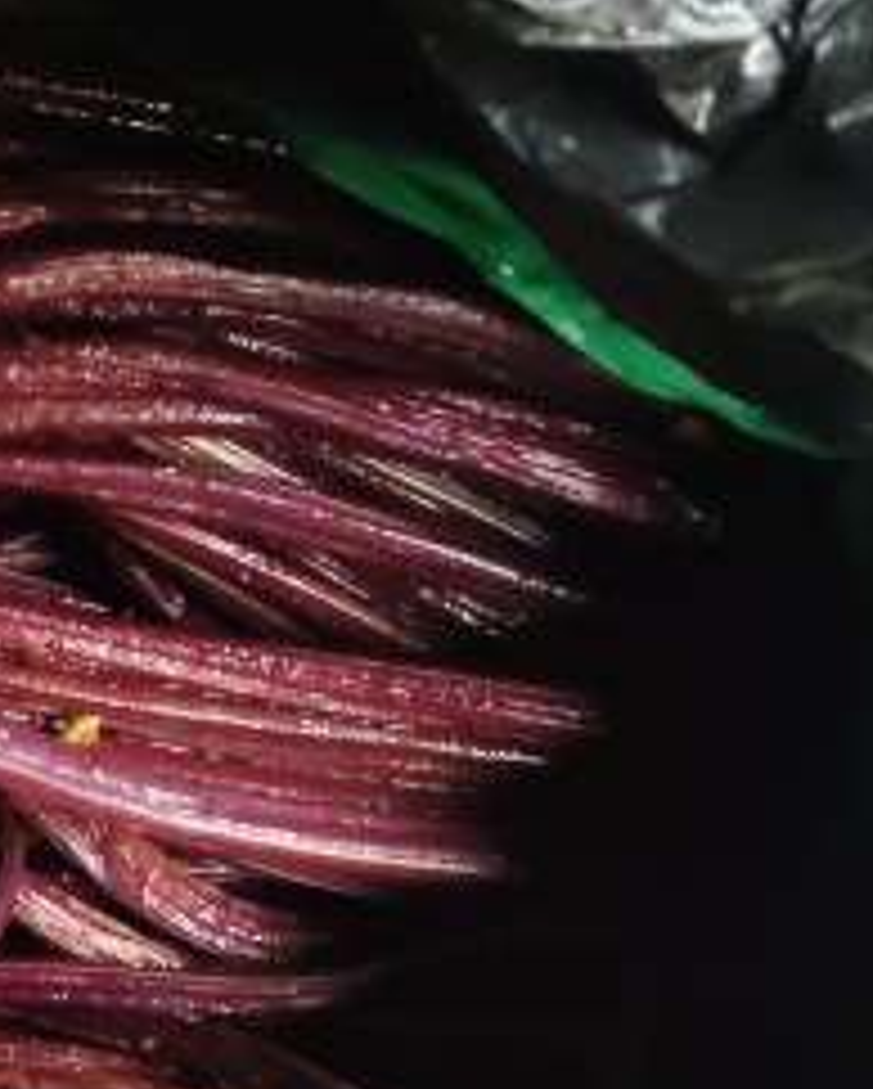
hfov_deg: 16.5
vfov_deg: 21.7
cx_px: -315
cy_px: 837
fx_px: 2806
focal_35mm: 87
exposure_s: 1/130
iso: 2559
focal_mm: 4.05
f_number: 1.8
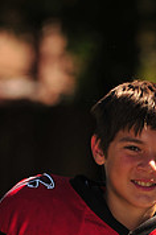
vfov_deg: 3.3
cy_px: 382
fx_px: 4045
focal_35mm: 620
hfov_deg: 2.2
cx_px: 107
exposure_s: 1/800
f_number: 4.5
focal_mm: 190
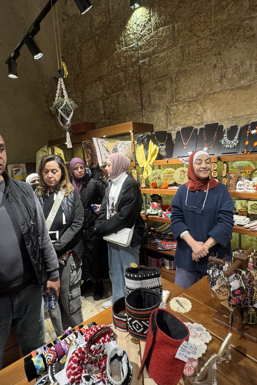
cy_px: 190
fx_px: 214
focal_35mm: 20
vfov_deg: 84.0
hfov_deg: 61.9
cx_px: 130
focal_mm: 2.22
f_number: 2.2
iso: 250
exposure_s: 1/50
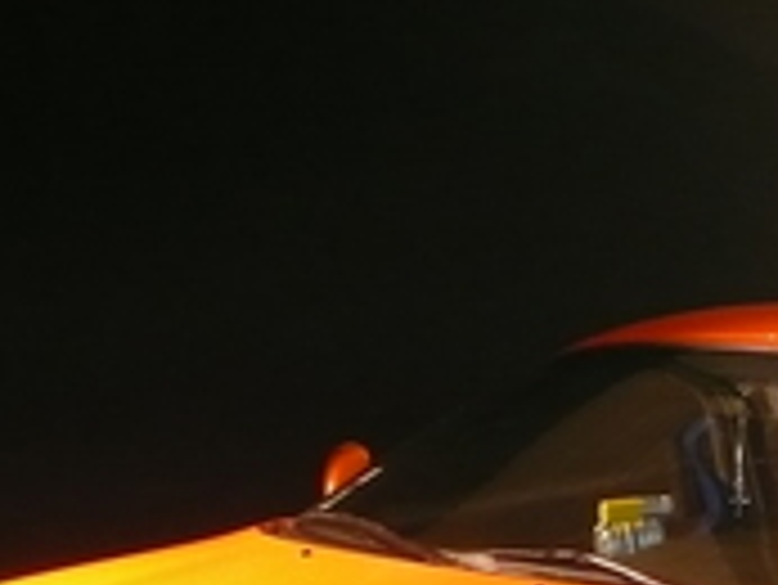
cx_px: 578
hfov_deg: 18.6
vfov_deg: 13.5
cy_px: 819
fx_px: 2362
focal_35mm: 105
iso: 320
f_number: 3
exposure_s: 1/30
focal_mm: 5.4
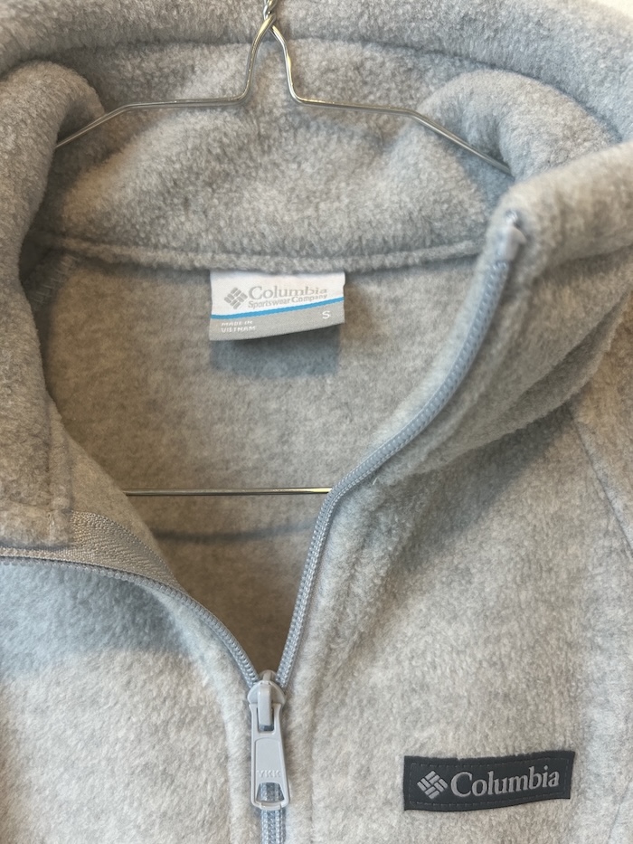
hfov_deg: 53.1
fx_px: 634
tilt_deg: -5.2
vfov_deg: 67.3
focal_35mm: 26
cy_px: 422
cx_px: 316
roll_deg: -0.7
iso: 200
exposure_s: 1/60
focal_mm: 5.7
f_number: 1.5
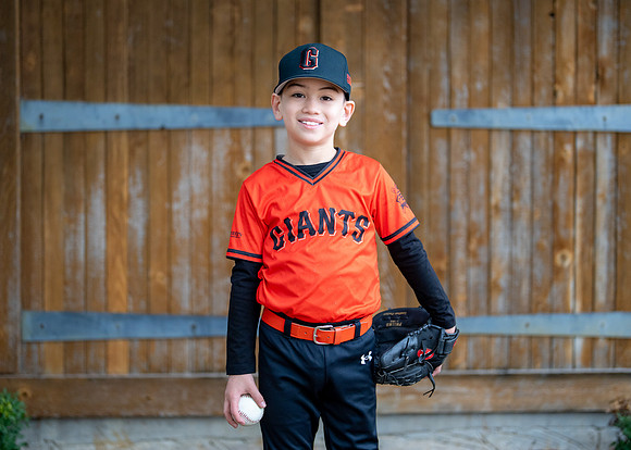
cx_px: 326
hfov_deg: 31.1
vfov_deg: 22.4
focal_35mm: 63
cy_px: 193
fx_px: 1134
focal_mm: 50
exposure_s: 1/640
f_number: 1.2
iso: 500
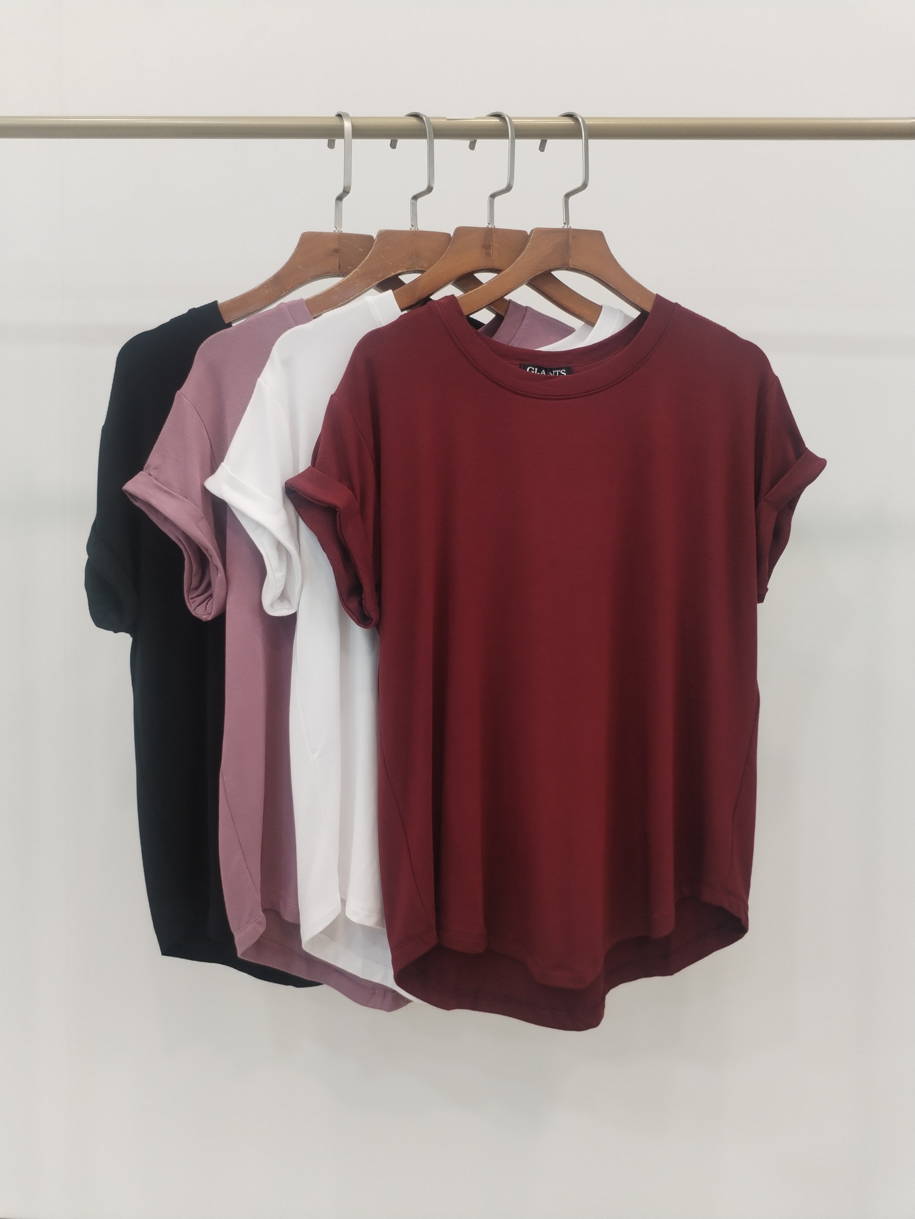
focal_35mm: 29
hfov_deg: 48.2
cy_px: 610
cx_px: 458
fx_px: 1022
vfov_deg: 61.7
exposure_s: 1/50
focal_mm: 4.75
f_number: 1.8
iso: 296
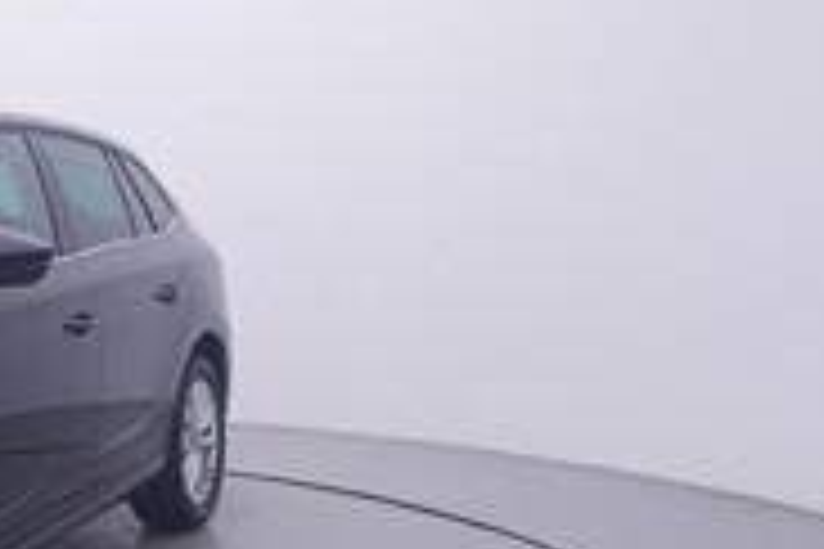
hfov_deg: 26.8
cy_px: 272
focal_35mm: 68
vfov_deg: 20.2
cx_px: -142
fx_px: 1545
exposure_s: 1/80
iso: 200
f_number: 5
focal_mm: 15
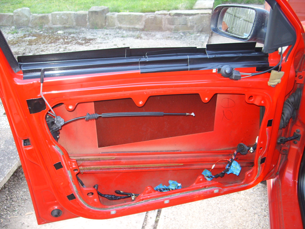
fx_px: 335
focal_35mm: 38
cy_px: 114
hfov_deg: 49.0
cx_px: 152
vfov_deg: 37.7
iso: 200
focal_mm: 7.8
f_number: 2.8
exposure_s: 1/30
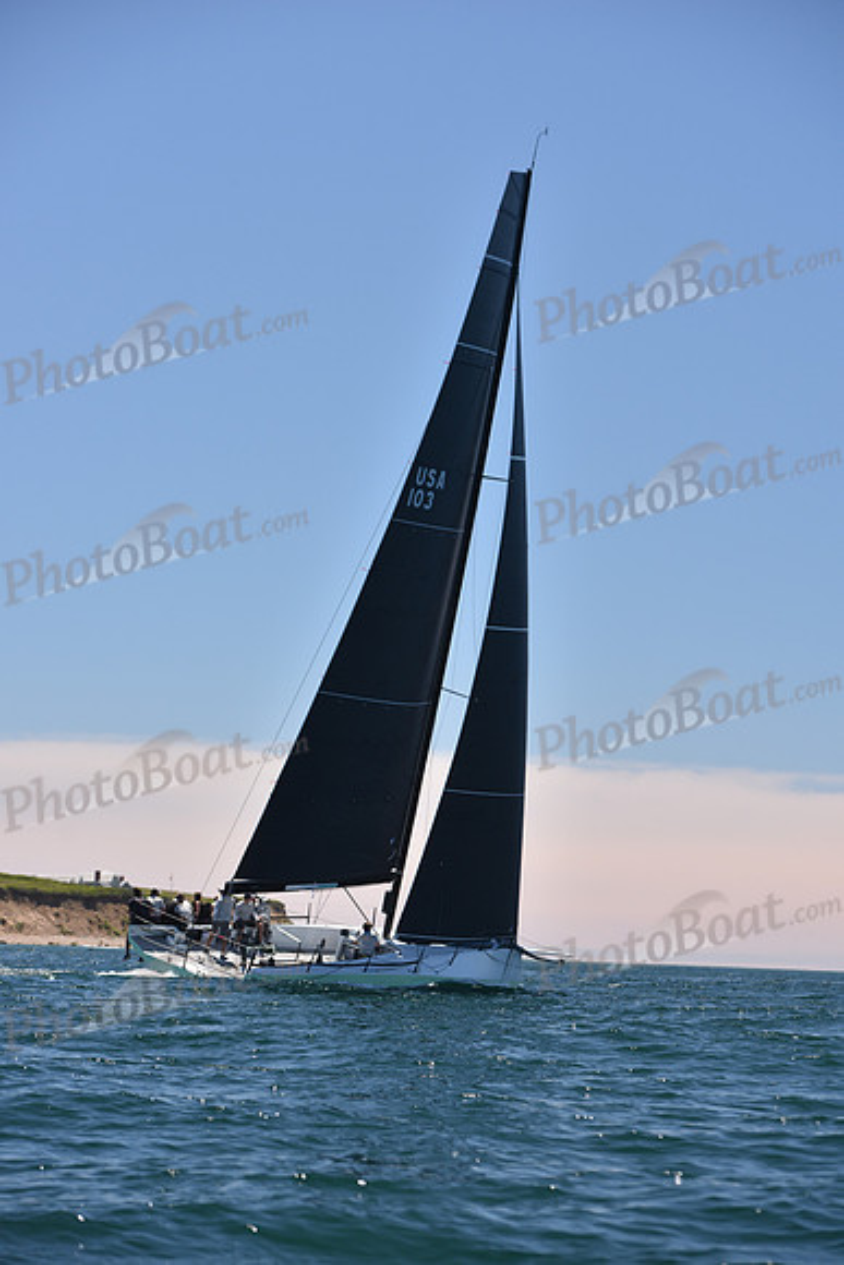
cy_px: 632
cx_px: 422
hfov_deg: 14.0
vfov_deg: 20.8
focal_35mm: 98
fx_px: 3444
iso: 250
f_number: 5
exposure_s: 1/800
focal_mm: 98
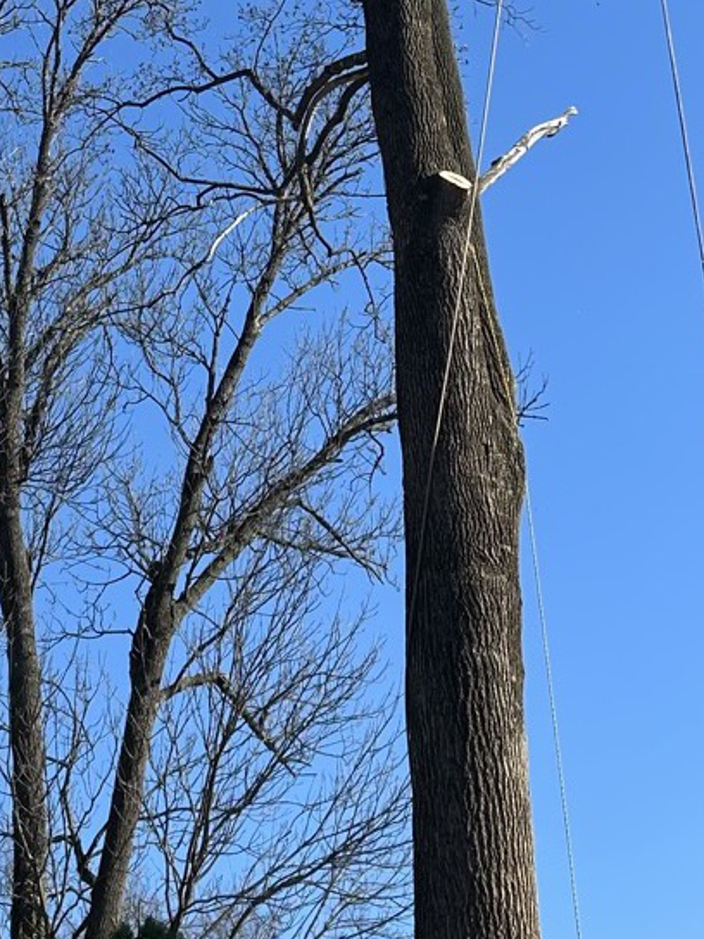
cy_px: 76
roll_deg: +4.2
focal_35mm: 86
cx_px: 224
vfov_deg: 22.2
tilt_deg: +35.7
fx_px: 2332
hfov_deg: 17.1
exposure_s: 1/2632
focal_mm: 5.7
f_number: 1.5
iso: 50
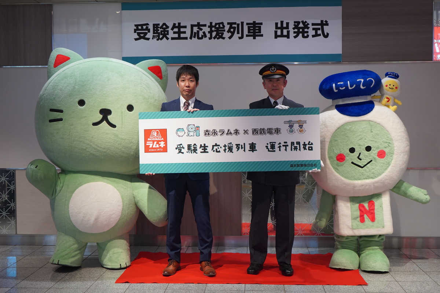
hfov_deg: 44.5
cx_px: 220
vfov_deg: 30.5
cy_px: 146
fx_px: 538
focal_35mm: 44
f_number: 4.5
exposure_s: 1/160
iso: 1600
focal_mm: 44
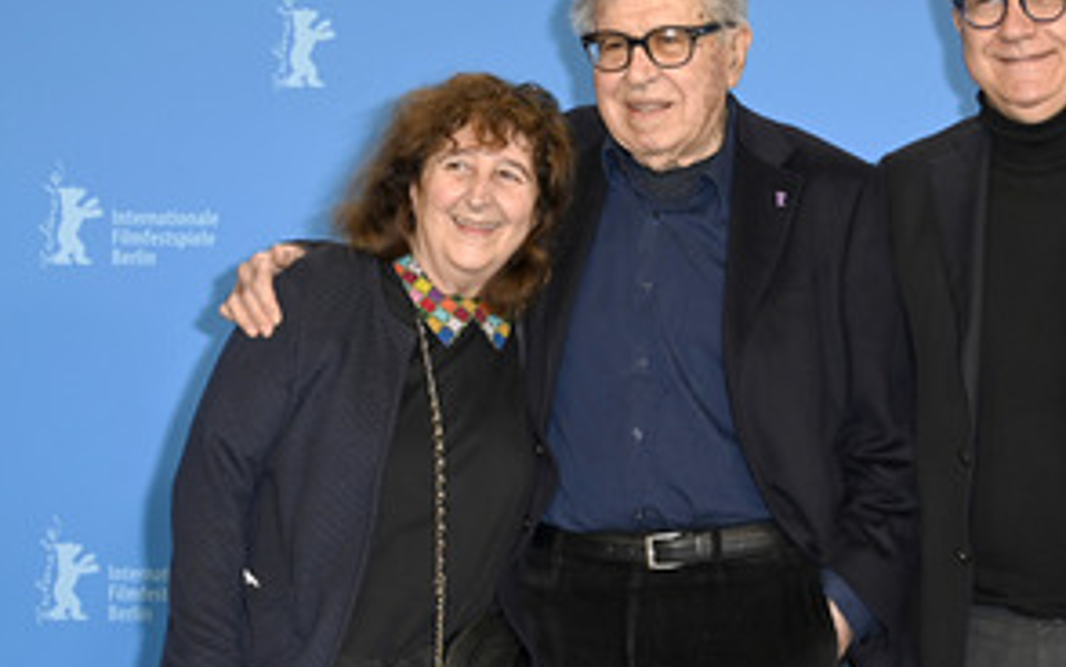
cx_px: 694
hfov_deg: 26.3
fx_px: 2267
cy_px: 392
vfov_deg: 16.7
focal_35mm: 78
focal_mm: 50
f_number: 5
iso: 800
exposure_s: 1/160
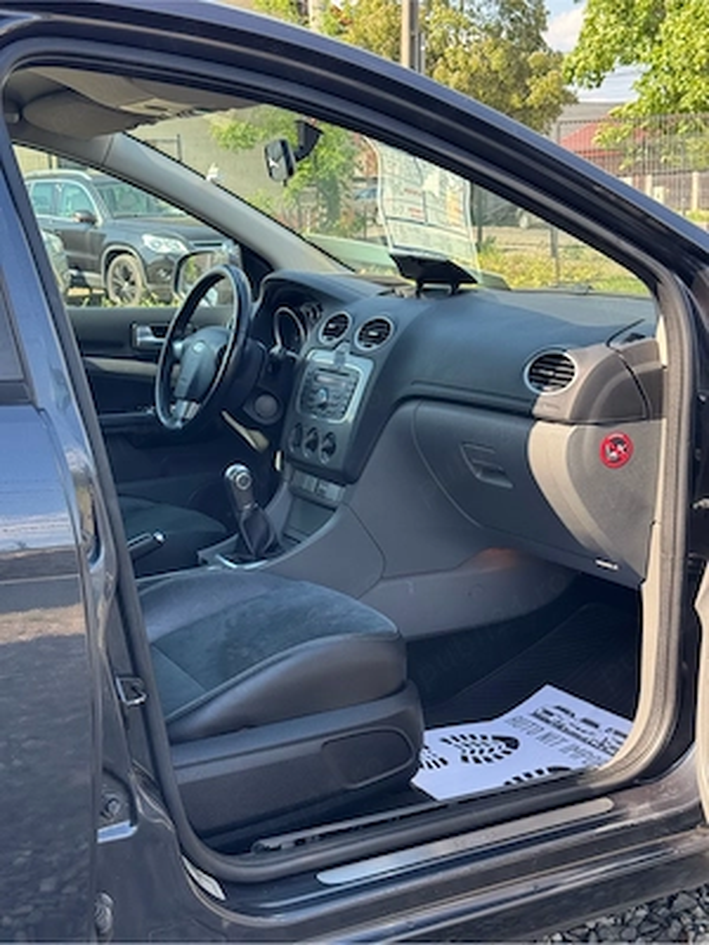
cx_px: 354
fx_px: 1311
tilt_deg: -11.8
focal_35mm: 48
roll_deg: +1.1
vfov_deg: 39.7
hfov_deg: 30.3
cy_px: 472
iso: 64
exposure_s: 1/464
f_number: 1.78
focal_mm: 6.76
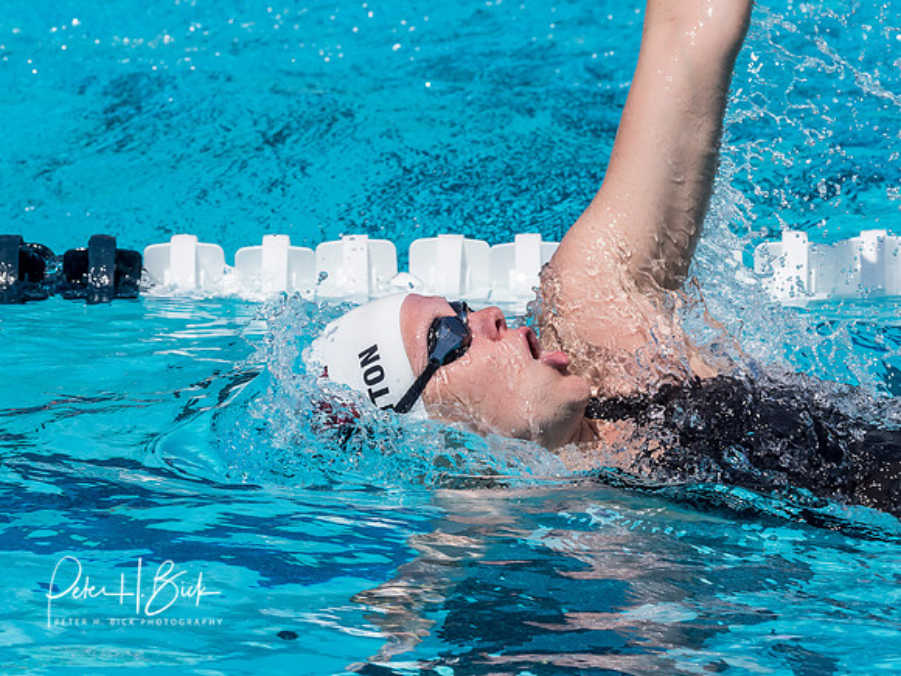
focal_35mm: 778
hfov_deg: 2.5
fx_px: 20261
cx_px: 318
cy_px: 262
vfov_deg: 1.9
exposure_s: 1/1600
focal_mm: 300
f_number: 7.1
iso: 250
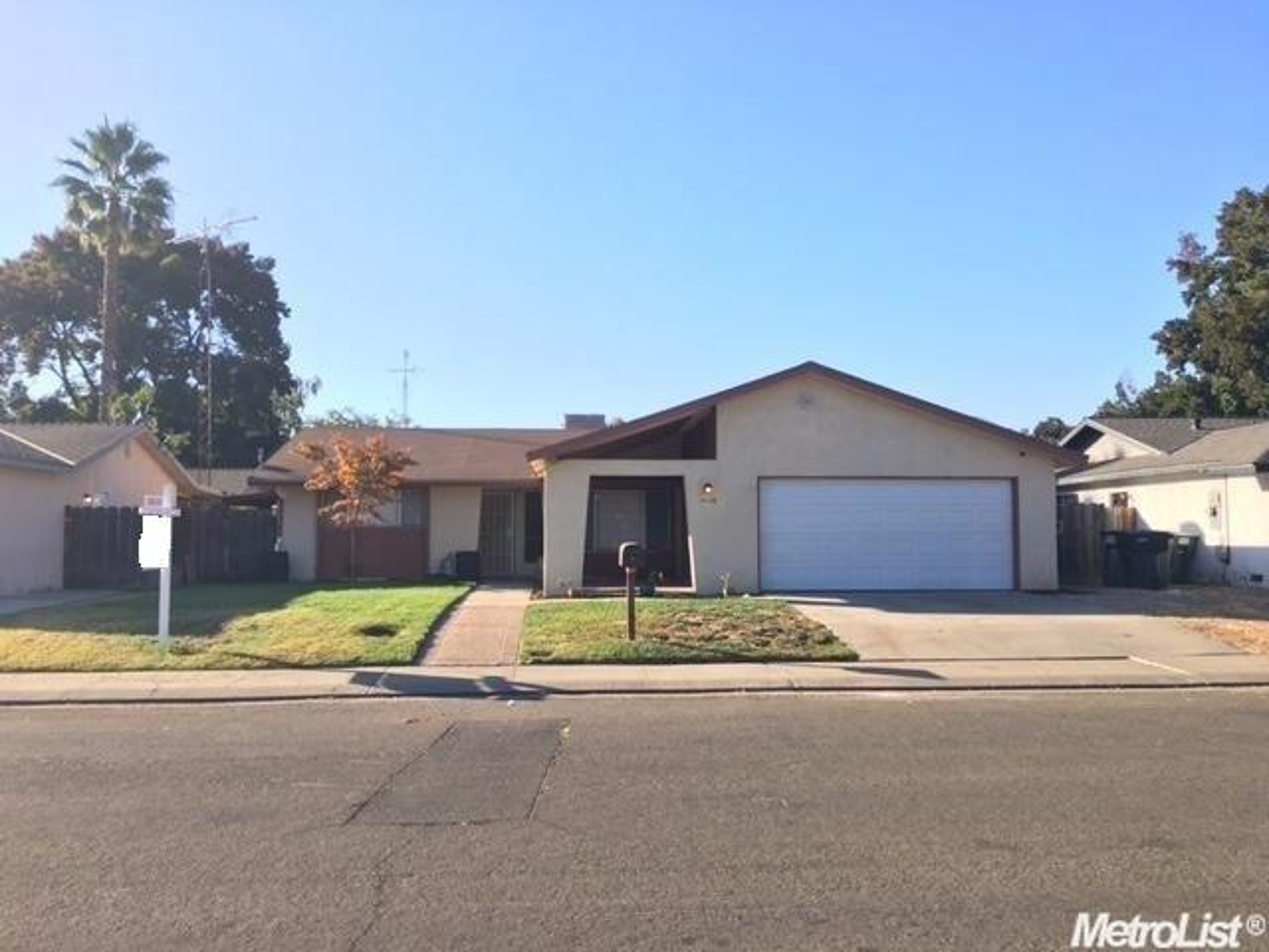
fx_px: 1063
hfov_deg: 61.7
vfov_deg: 48.2
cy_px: 476
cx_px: 634
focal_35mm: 29
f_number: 2.2
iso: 25
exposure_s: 1/509
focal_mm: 4.15
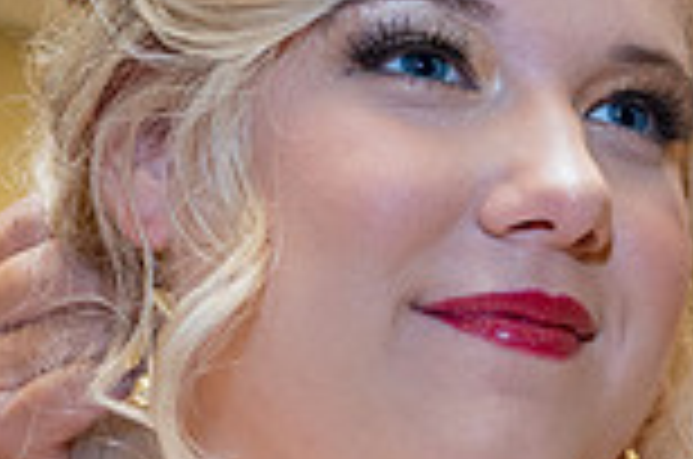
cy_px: 637
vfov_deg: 11.3
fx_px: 2248
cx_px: 864
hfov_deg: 16.7
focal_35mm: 117
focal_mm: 31
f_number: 5
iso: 2000
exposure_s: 1/200
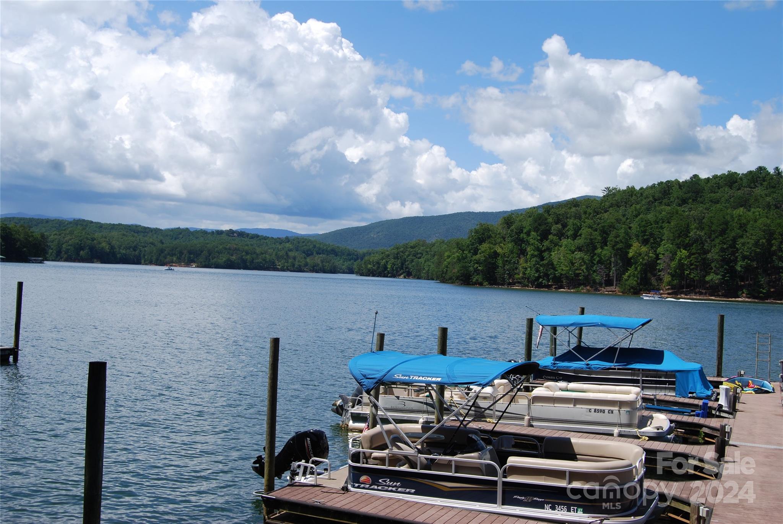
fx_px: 914
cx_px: 392
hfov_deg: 46.4
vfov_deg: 32.0
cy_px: 262
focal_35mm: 42
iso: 100
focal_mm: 28
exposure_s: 1/320
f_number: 9
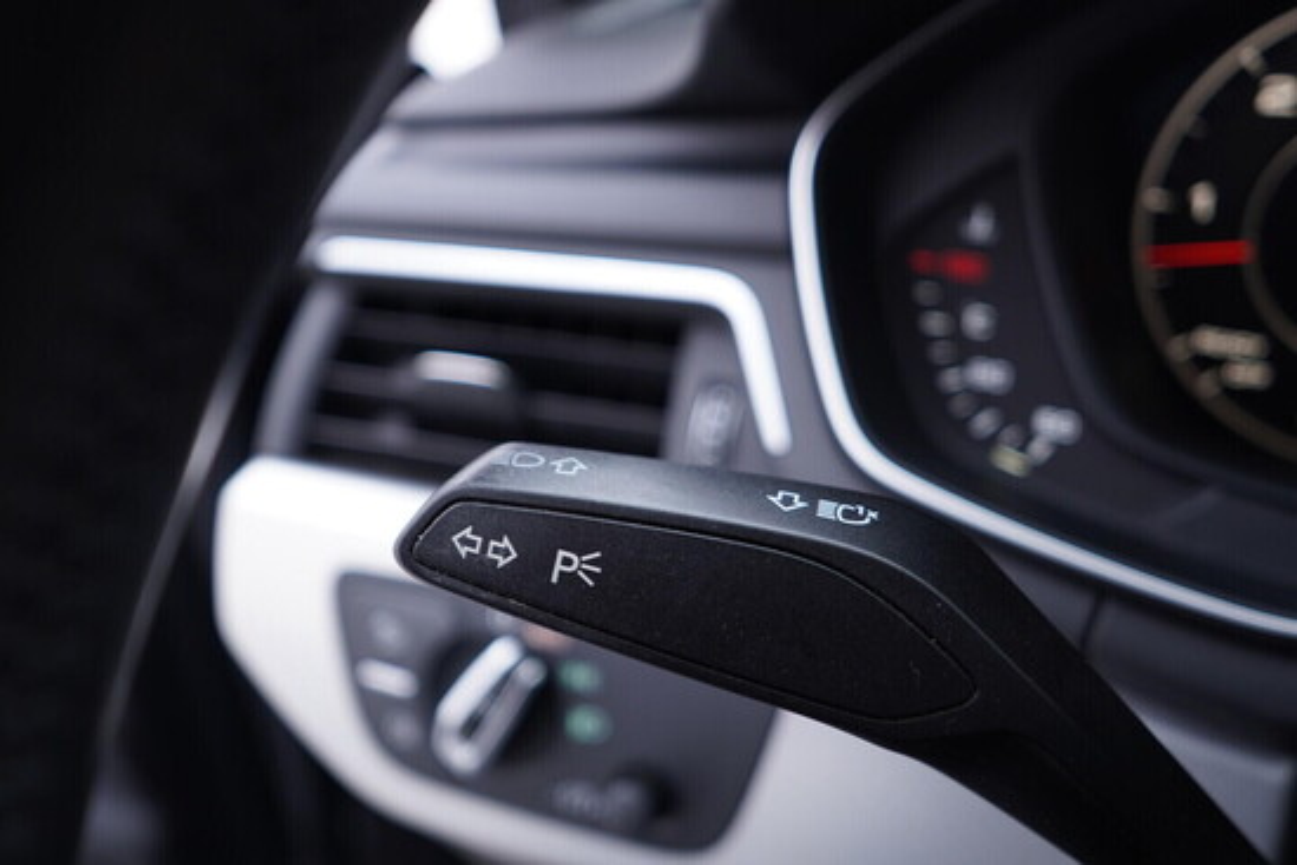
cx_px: 648
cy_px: 432
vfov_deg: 36.9
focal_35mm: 36
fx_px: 1297
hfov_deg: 53.1
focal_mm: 24
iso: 200
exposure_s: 1/40
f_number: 2.8
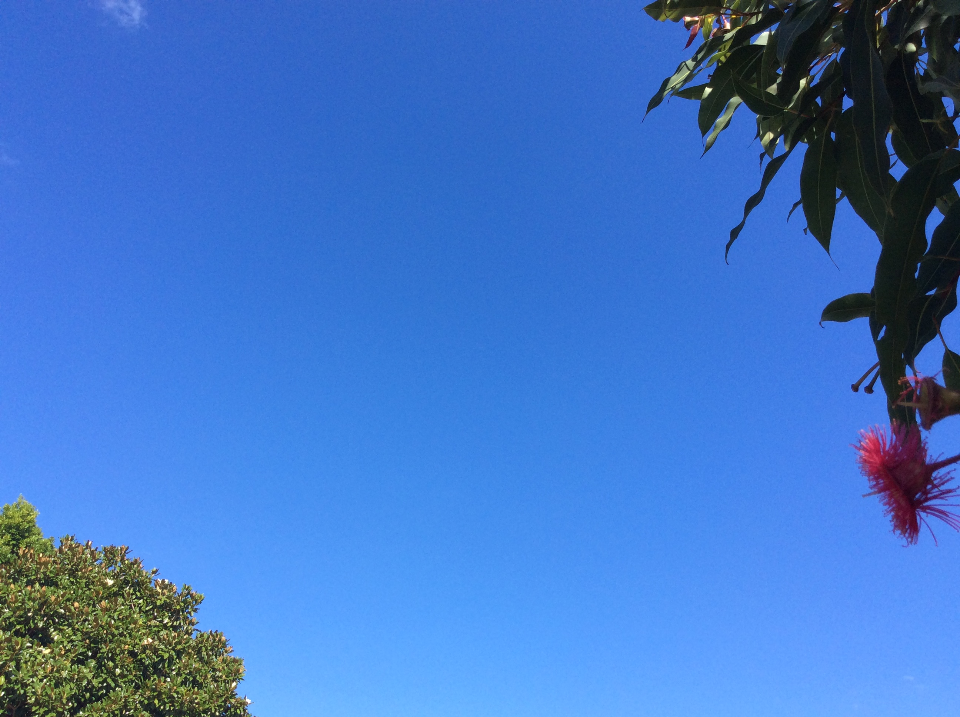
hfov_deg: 56.9
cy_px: 358
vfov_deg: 44.1
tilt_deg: +36.6
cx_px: 480
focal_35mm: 32
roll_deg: -4.4
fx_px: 886
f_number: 2.4
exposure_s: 1/907
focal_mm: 3.3
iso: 32
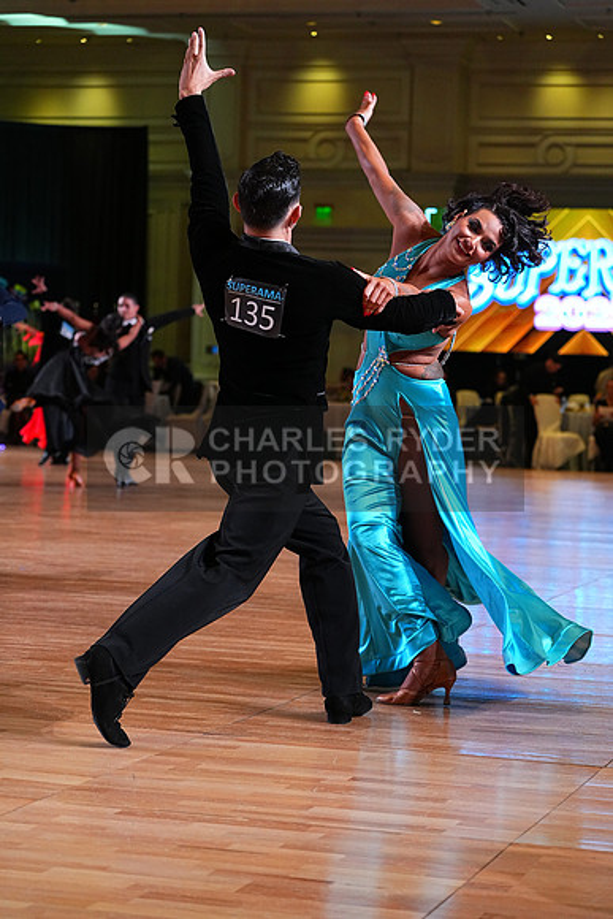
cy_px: 460
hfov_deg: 16.1
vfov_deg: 23.9
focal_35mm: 85
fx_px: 2170
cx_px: 306
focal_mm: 85
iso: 3200
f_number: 4
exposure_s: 1/500
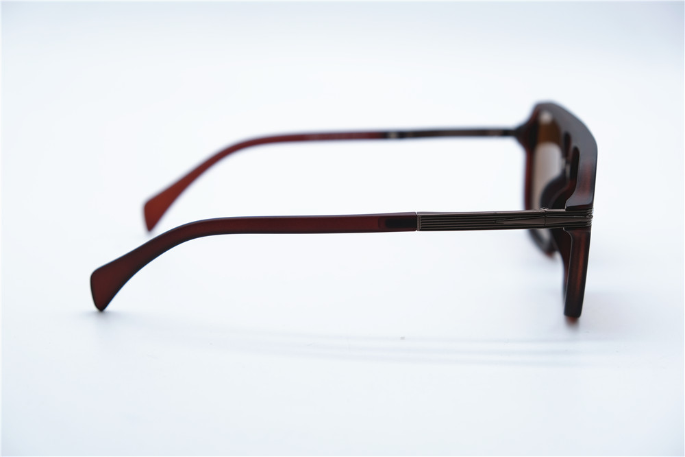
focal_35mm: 69
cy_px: 228
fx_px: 1312
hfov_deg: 29.3
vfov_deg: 19.7
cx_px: 342
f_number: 5
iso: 160
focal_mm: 46.3
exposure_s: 1/220
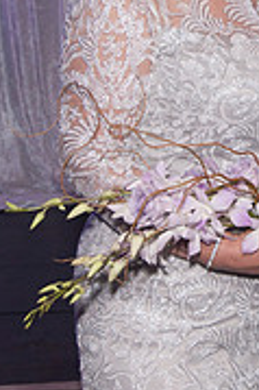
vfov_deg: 12.3
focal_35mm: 166
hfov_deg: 8.2
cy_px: 17
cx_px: 319
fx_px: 1795
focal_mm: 44
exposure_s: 1/30
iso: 400
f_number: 5.6
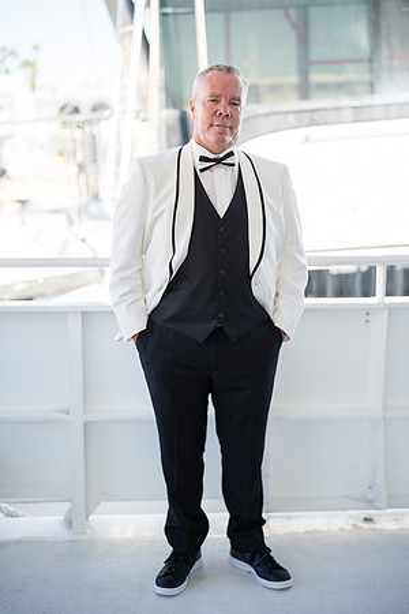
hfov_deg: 27.0
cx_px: 204
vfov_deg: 39.6
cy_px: 307
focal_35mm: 50
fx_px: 852
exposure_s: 1/1250
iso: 100
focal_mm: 50
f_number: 1.2
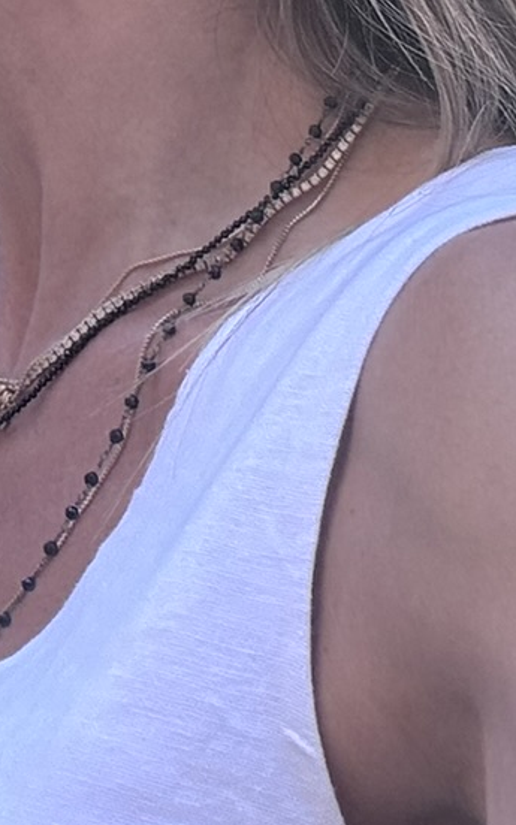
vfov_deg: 16.2
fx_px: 2655
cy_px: -410
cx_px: -153
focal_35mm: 118
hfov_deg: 10.8
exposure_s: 1/413
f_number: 1.9
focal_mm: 2.69
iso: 25
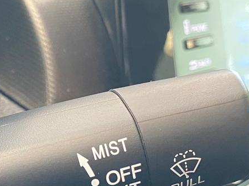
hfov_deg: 24.1
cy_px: 113
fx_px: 539
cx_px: -33
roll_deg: -18.1
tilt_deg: -34.8
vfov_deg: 19.6
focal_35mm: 75
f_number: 1.8
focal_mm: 4.25
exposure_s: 1/40
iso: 500
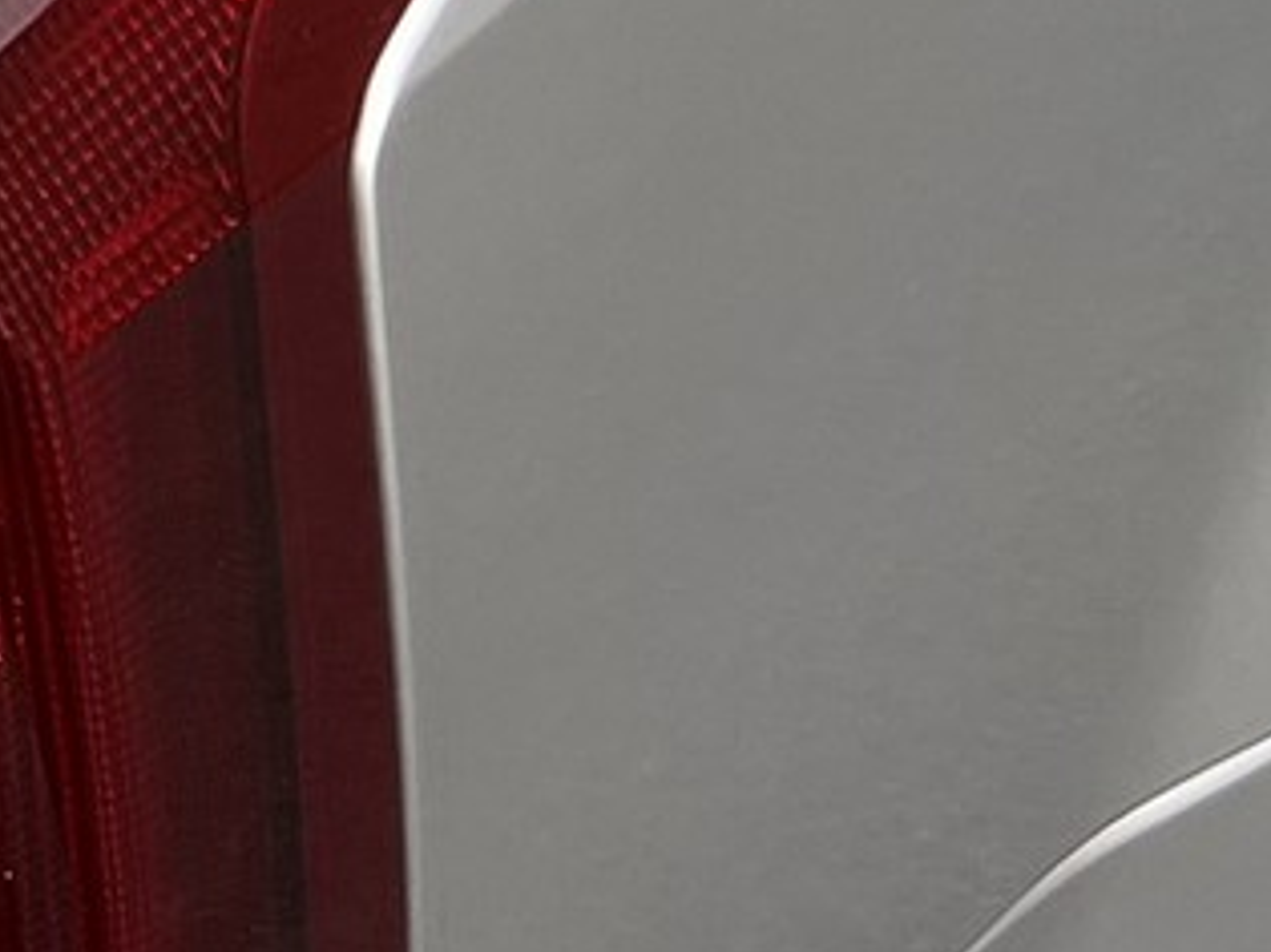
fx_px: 4845
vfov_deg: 10.7
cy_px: -605
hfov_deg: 12.9
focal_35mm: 132
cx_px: -1332
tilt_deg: -34.7
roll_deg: +7.2
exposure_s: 1/753
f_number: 1.5
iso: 50
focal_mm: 5.7
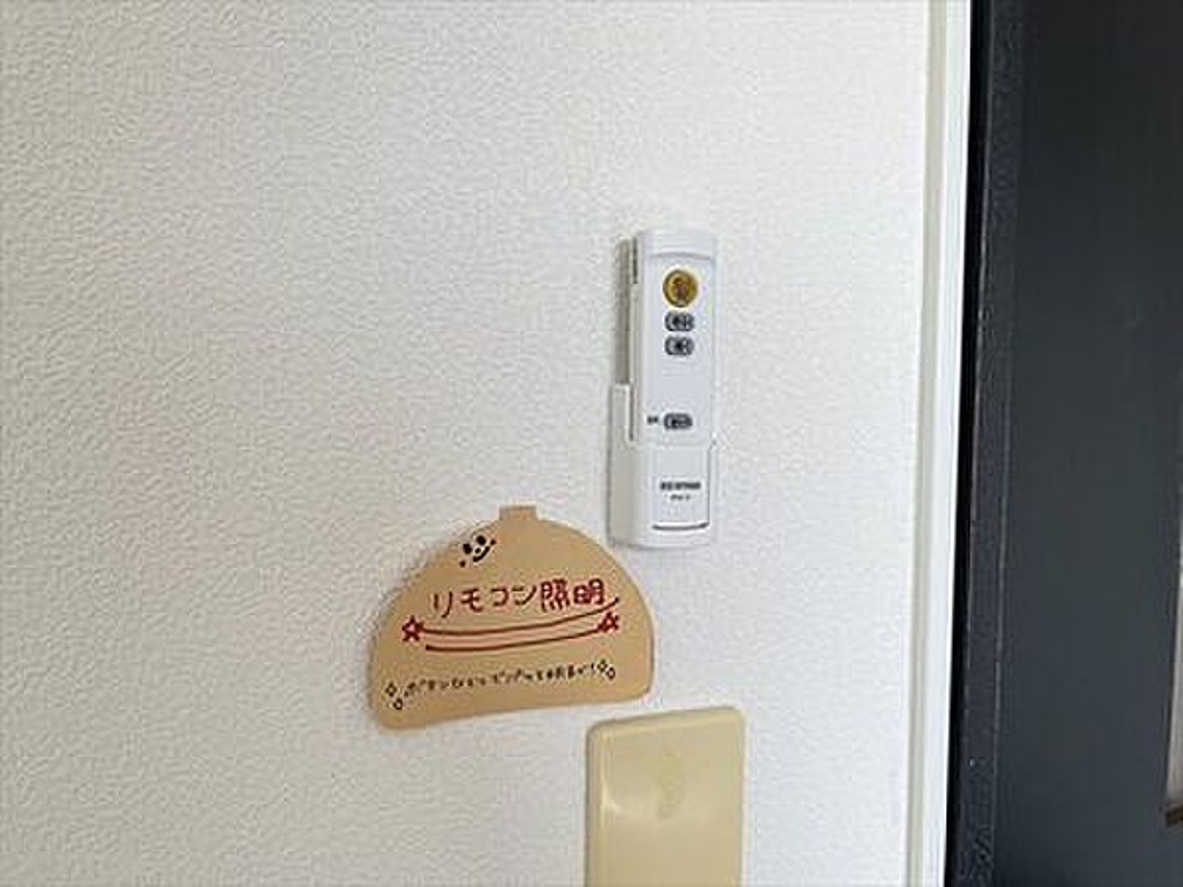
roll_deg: +0.7
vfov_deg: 53.1
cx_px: 592
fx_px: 889
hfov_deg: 67.3
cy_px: 444
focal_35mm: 26
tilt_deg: -4.6
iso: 40
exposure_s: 1/100
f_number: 1.6
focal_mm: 5.1
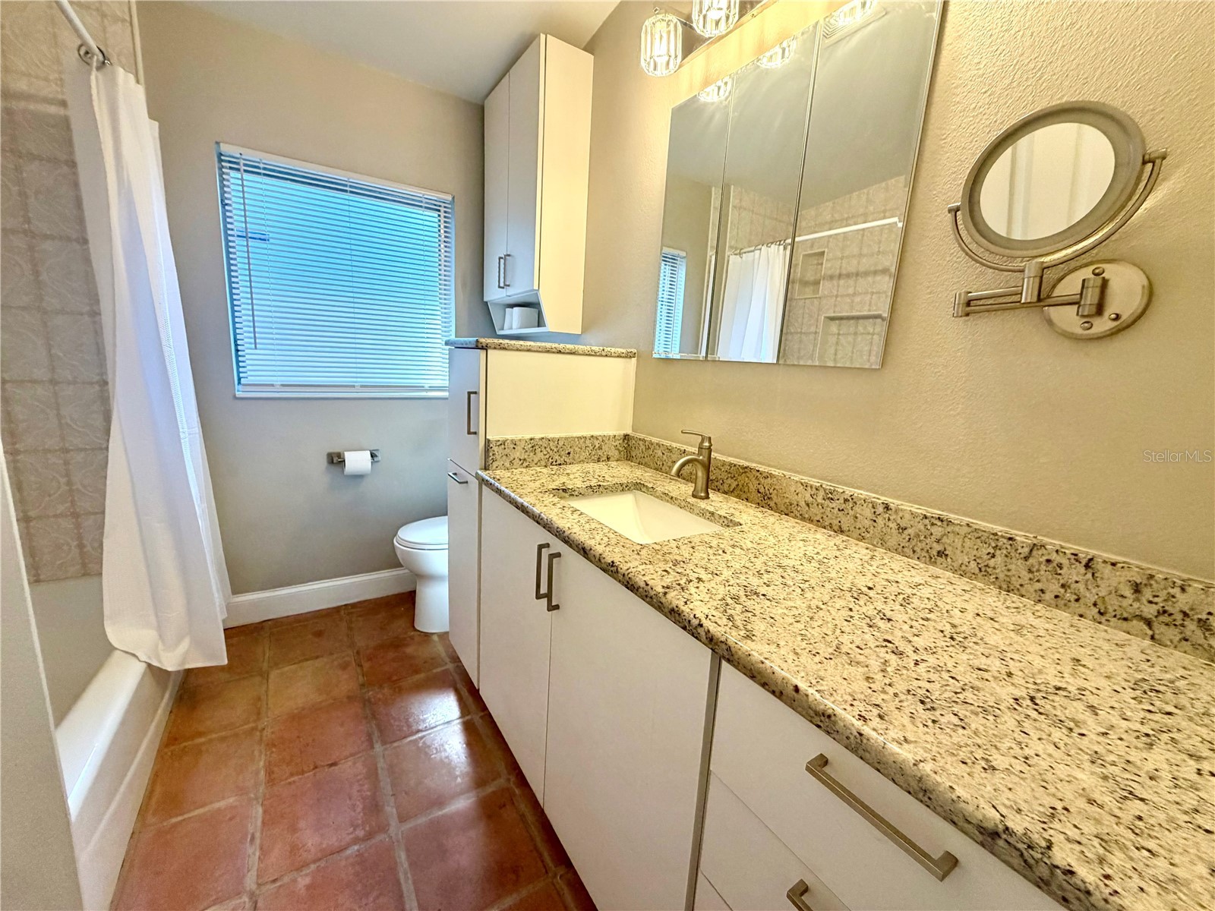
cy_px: 456
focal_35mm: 14
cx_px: 608
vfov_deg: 85.7
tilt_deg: -11.0
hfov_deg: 102.1
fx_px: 491
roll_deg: -2.6
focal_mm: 2.22
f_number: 2.2
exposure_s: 1/60
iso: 250
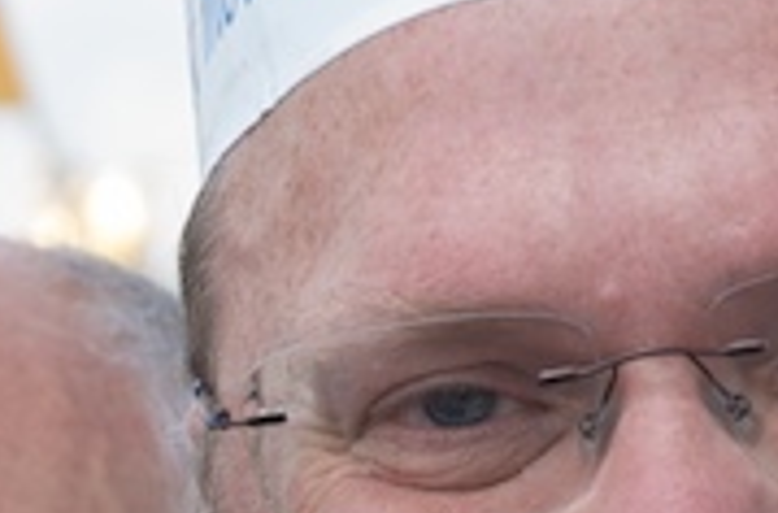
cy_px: 715
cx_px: -378
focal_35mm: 515
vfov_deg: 2.6
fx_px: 11091
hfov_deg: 4.0
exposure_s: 1/200
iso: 200
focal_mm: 60
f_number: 7.1
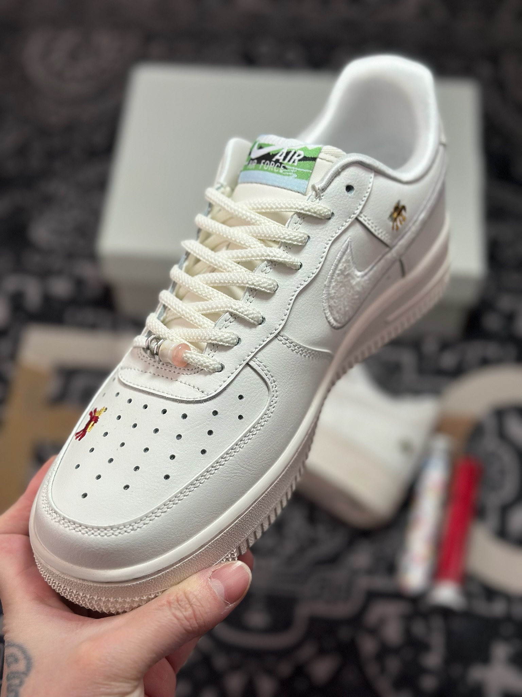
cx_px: 261
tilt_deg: -58.4
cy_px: 348
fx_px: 965
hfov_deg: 30.3
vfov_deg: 39.7
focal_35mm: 48
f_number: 1.78
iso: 100
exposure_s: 1/1953
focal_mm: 6.86
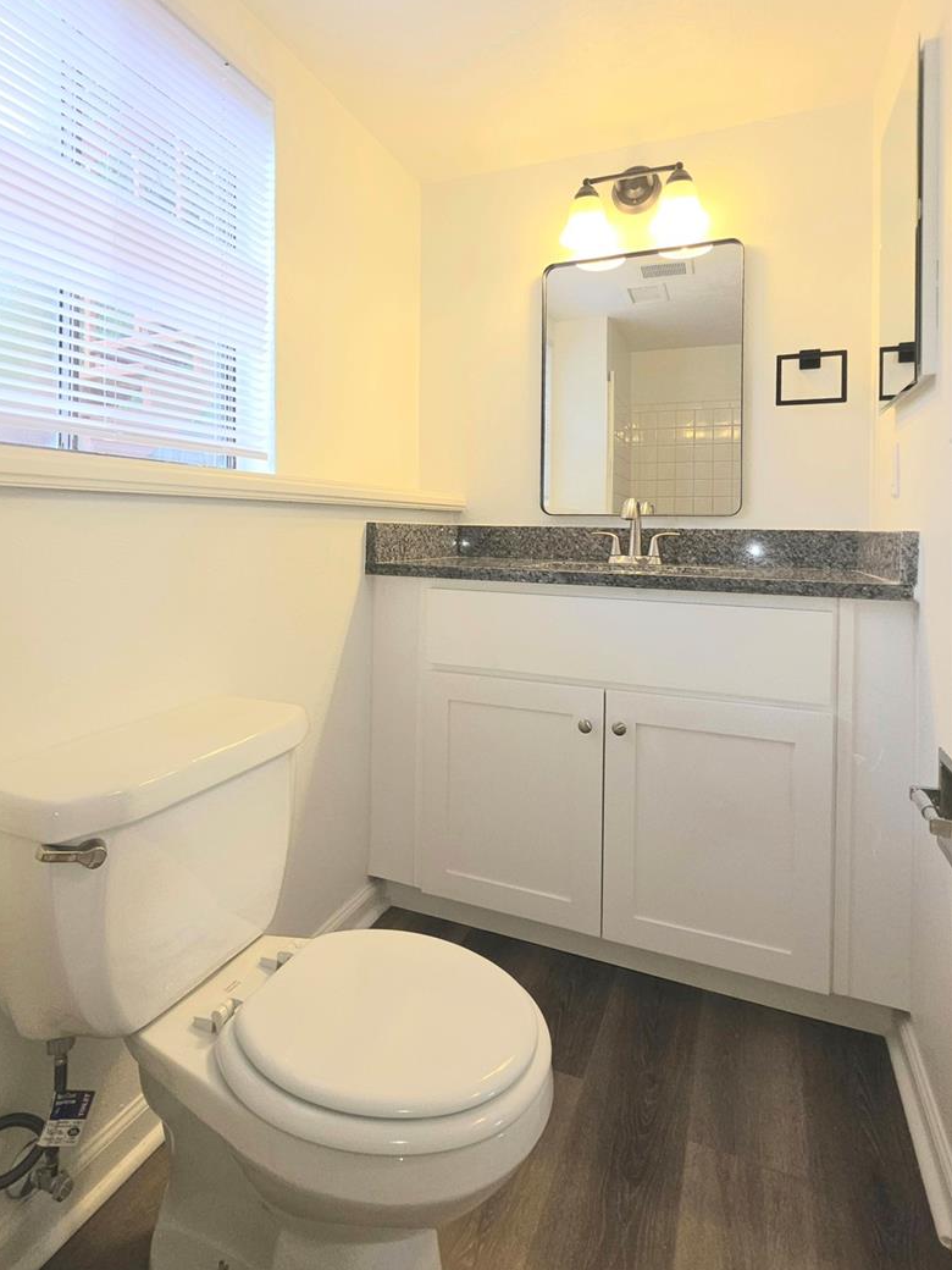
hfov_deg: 81.2
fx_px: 550
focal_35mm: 15
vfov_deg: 98.2
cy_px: 645
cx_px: 405
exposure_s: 1/60.2
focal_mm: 2.2
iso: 25
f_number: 1.9
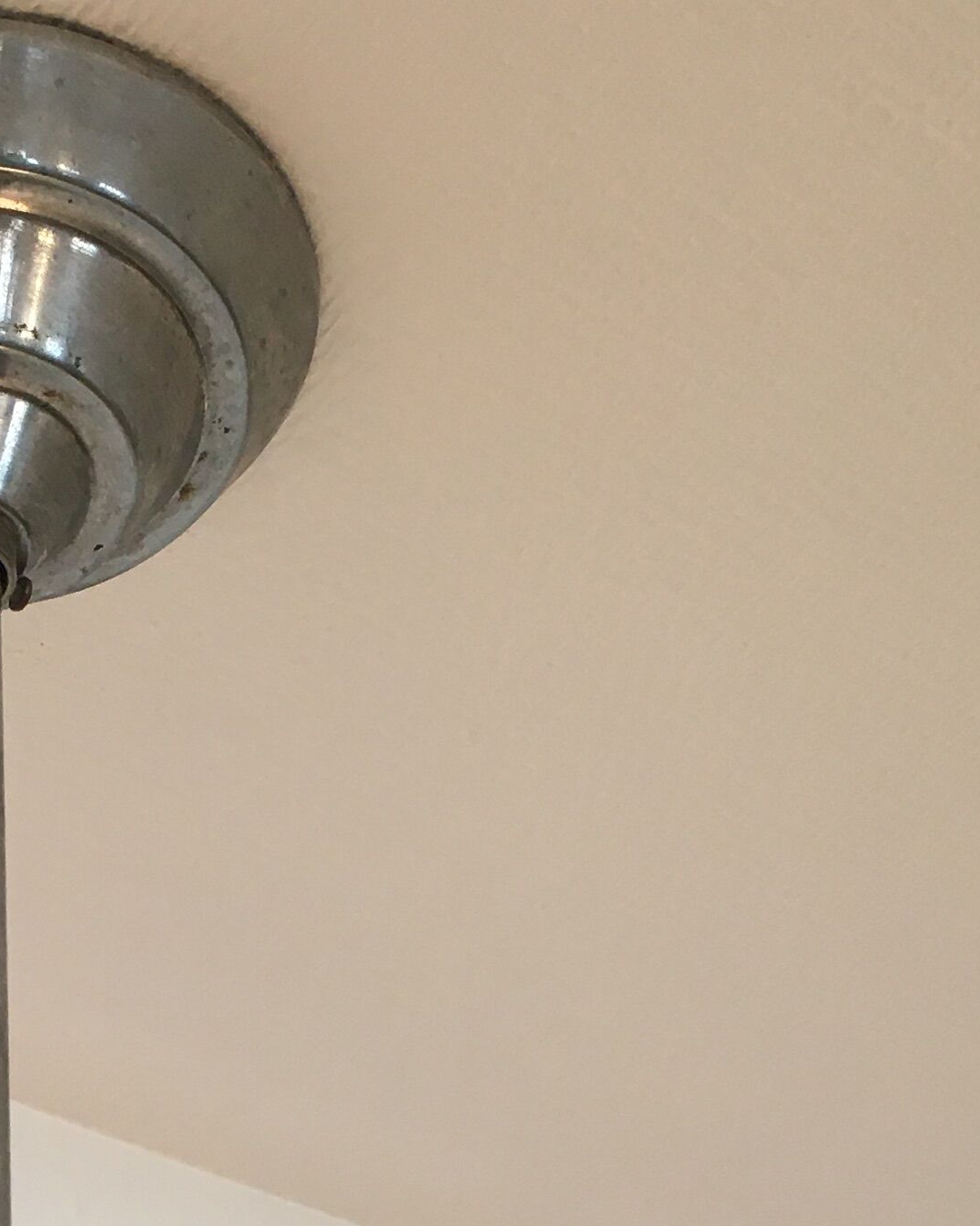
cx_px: -60
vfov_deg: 22.0
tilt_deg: +33.7
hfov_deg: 17.7
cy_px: 1184
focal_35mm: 84
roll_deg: +0.2
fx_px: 3046
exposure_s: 1/33
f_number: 2.2
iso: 64
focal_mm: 4.15
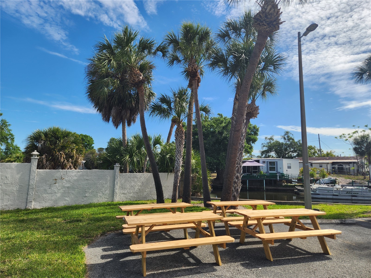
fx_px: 247
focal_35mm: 23
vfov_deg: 58.9
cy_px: 139
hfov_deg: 73.9
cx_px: 186
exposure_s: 1/1962
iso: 20
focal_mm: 5.4
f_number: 1.8
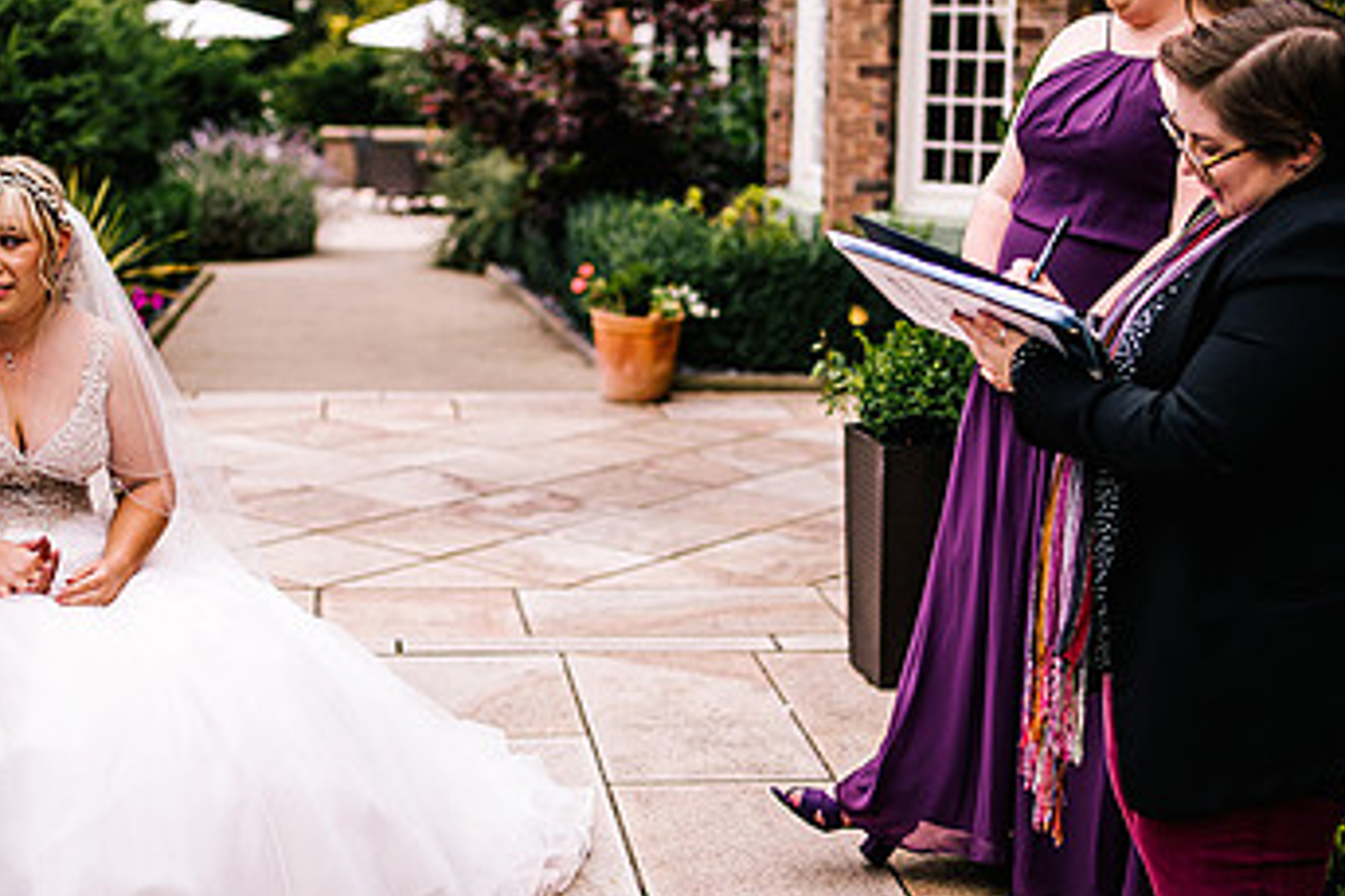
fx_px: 2203
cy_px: 421
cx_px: 520
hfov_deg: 33.8
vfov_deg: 23.0
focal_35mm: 59
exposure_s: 1/3200
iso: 100
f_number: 1.6
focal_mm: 35
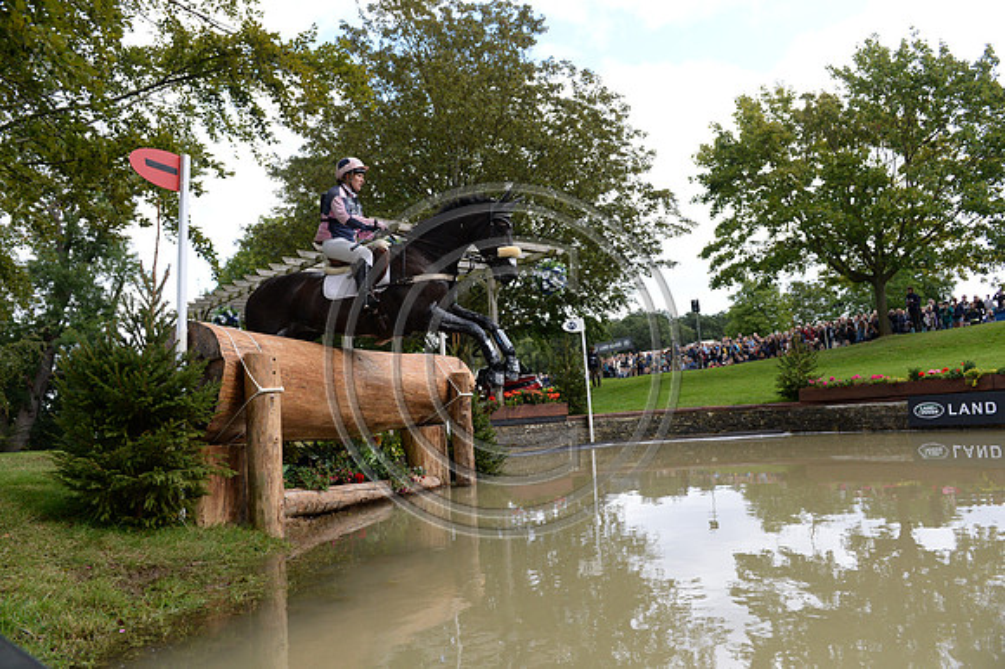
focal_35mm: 24
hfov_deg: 73.8
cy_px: 334
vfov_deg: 53.1
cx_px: 502
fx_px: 670
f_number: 4.5
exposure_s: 1/3200
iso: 1600
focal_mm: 24
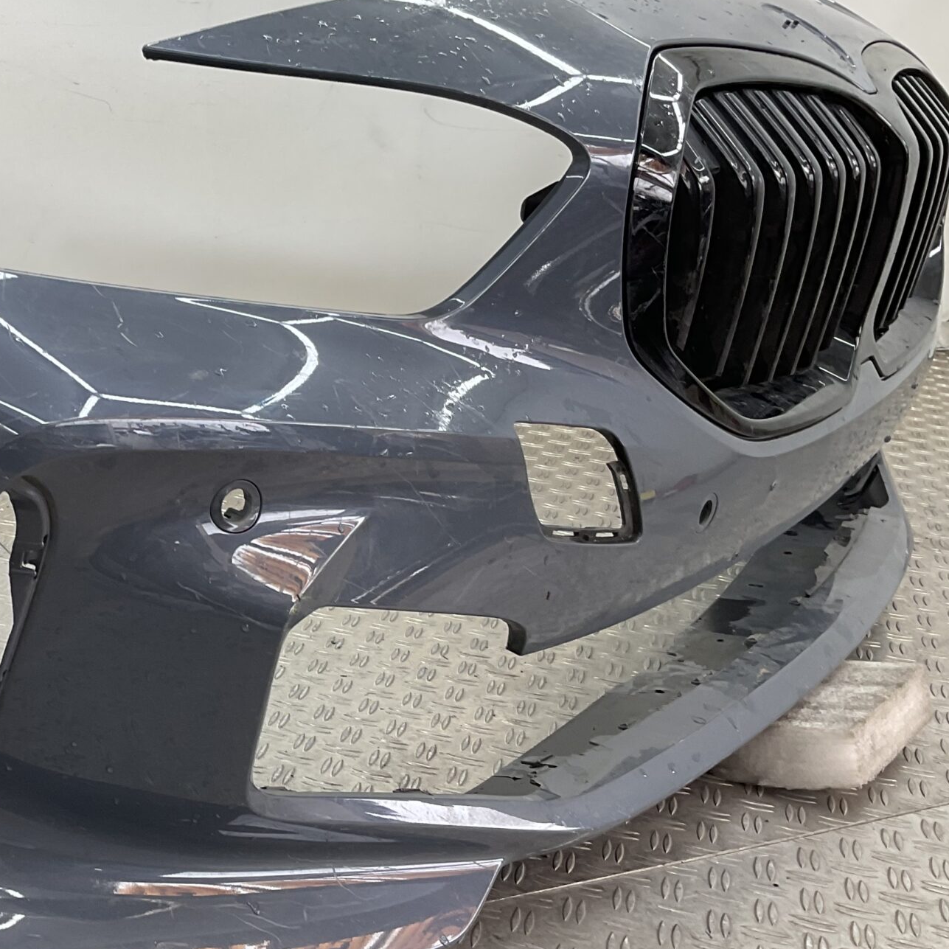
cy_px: 512
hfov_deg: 31.9
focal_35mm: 51
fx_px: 1582
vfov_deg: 33.4
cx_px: 107
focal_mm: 3
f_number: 1.8
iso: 25
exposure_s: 1/100
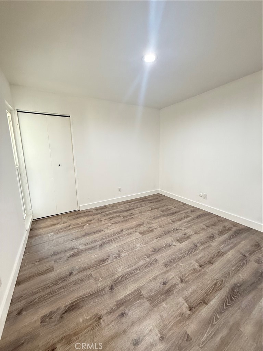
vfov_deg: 102.1
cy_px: 176
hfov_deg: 85.7
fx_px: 142
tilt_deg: -8.2
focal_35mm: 14
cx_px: 132
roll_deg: -0.1
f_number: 2.2
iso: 500
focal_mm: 2.22
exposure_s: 1/60
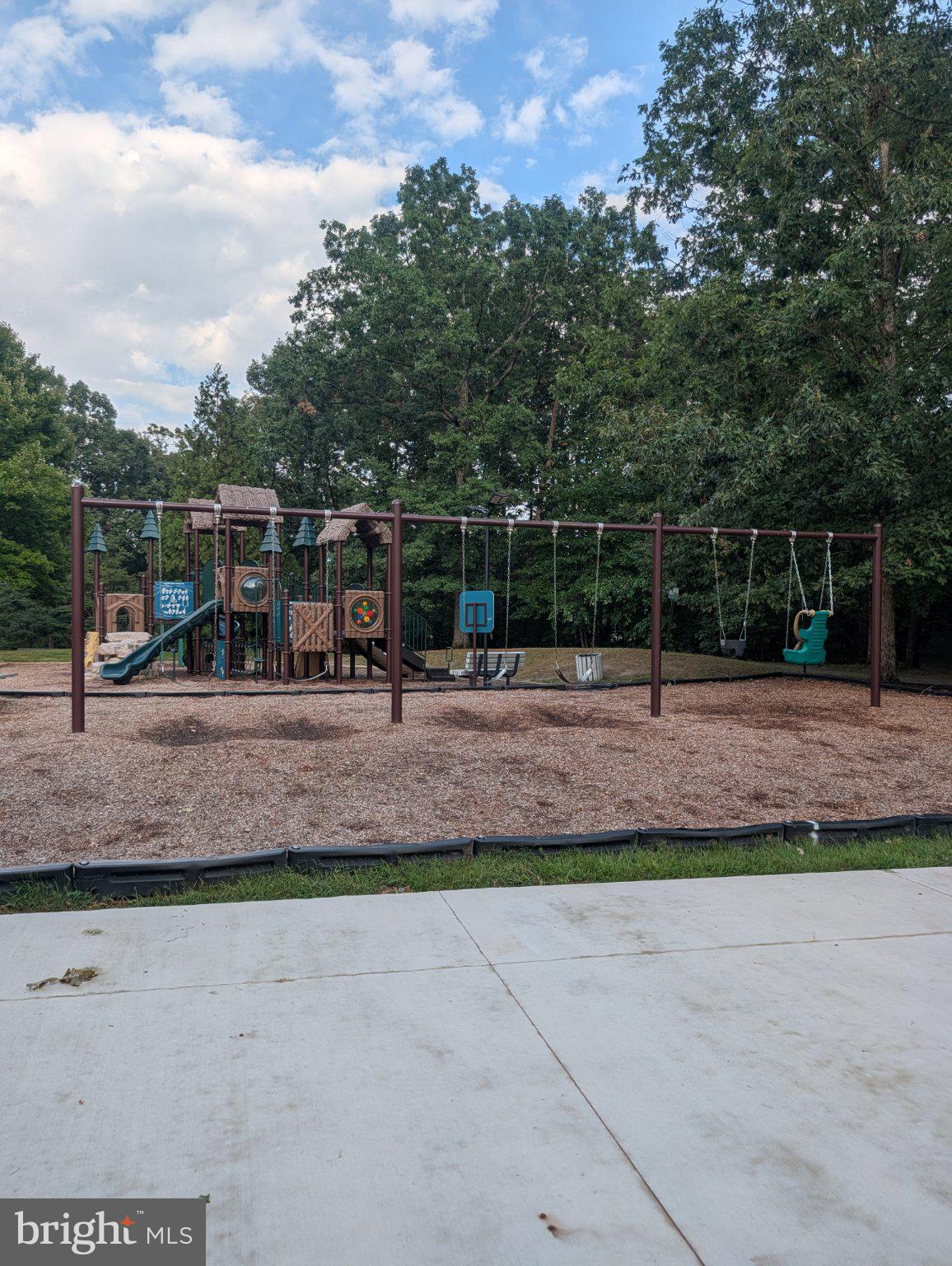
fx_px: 878
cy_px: 633
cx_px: 476
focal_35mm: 24
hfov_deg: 56.9
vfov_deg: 71.5
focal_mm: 6.9
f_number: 1.68
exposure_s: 1/876
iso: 20
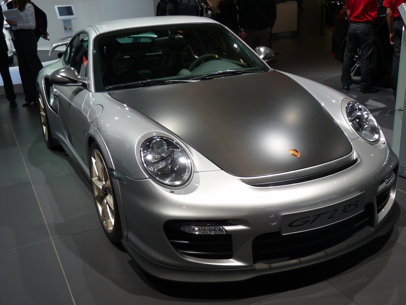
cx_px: 203
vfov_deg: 36.0
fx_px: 469
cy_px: 152
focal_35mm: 40
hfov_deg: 46.8
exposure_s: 1/125
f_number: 3
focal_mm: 7.1
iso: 80
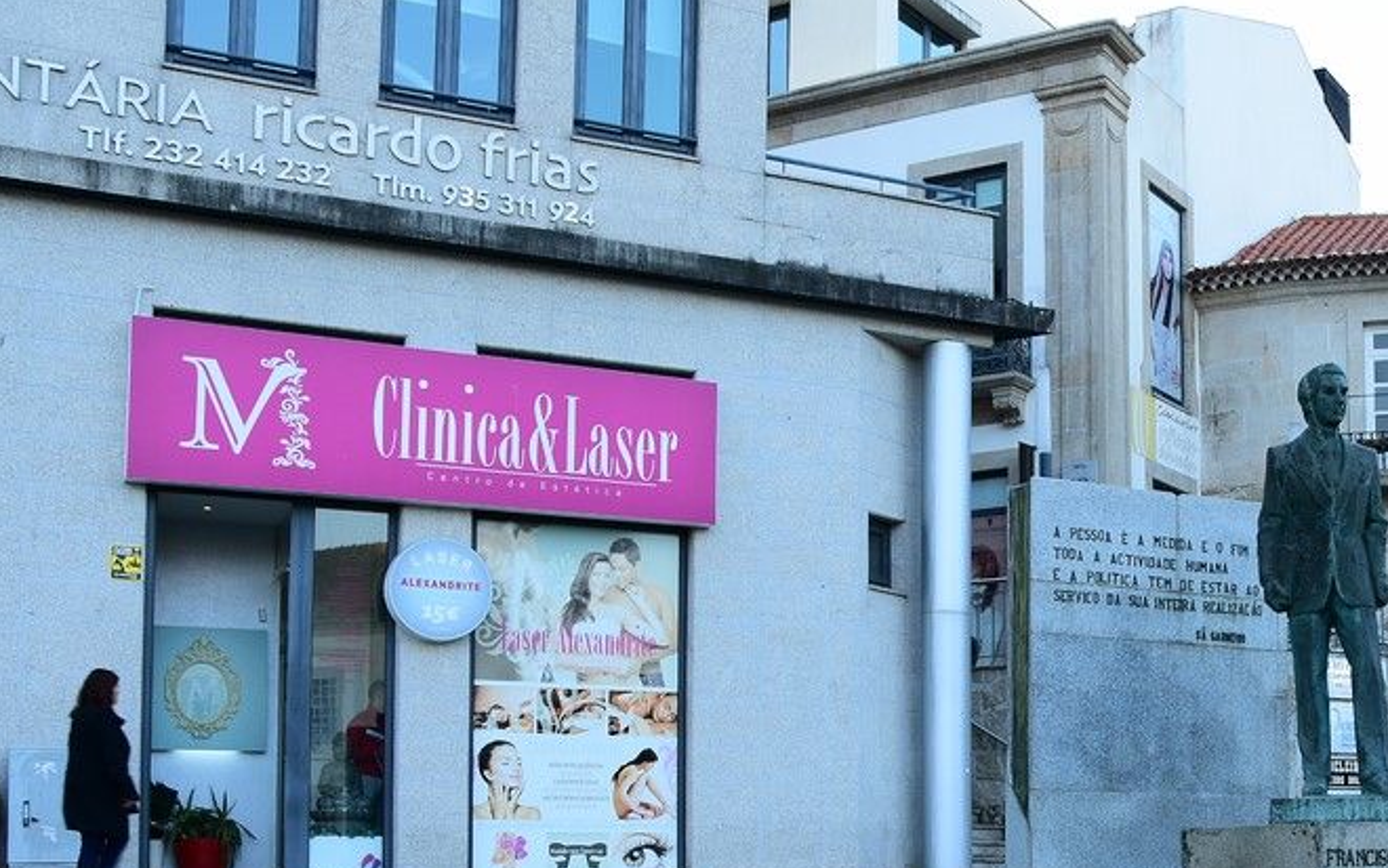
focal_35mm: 48
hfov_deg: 40.0
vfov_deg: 26.1
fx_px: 1816
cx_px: 1126
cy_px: 763
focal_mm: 18
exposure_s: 1/30
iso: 200
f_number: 8
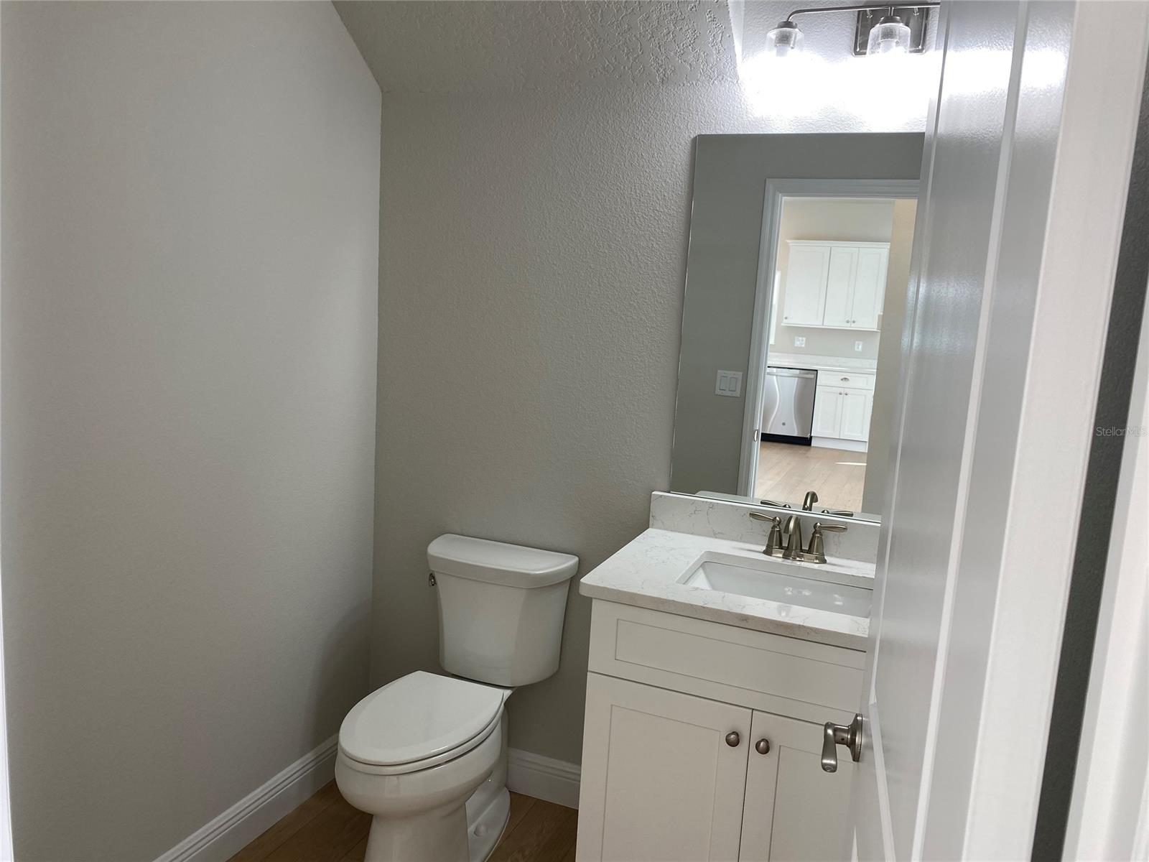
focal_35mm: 26
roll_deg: -3.0
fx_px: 863
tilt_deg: -9.1
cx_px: 574
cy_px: 431
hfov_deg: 67.3
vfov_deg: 53.1
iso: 50
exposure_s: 1/120
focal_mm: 4.25
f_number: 1.8
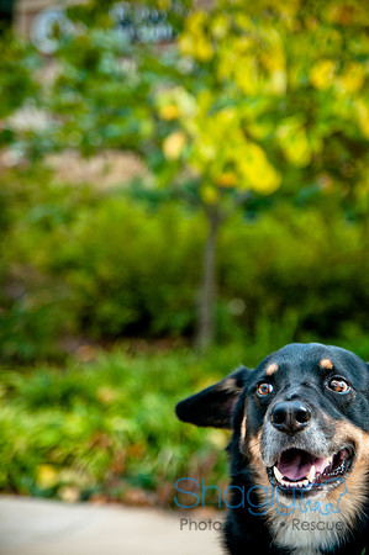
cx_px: 184
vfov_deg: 28.1
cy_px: 278
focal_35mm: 72
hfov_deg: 18.9
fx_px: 1109
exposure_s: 1/1000
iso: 400
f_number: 2.8
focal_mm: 48
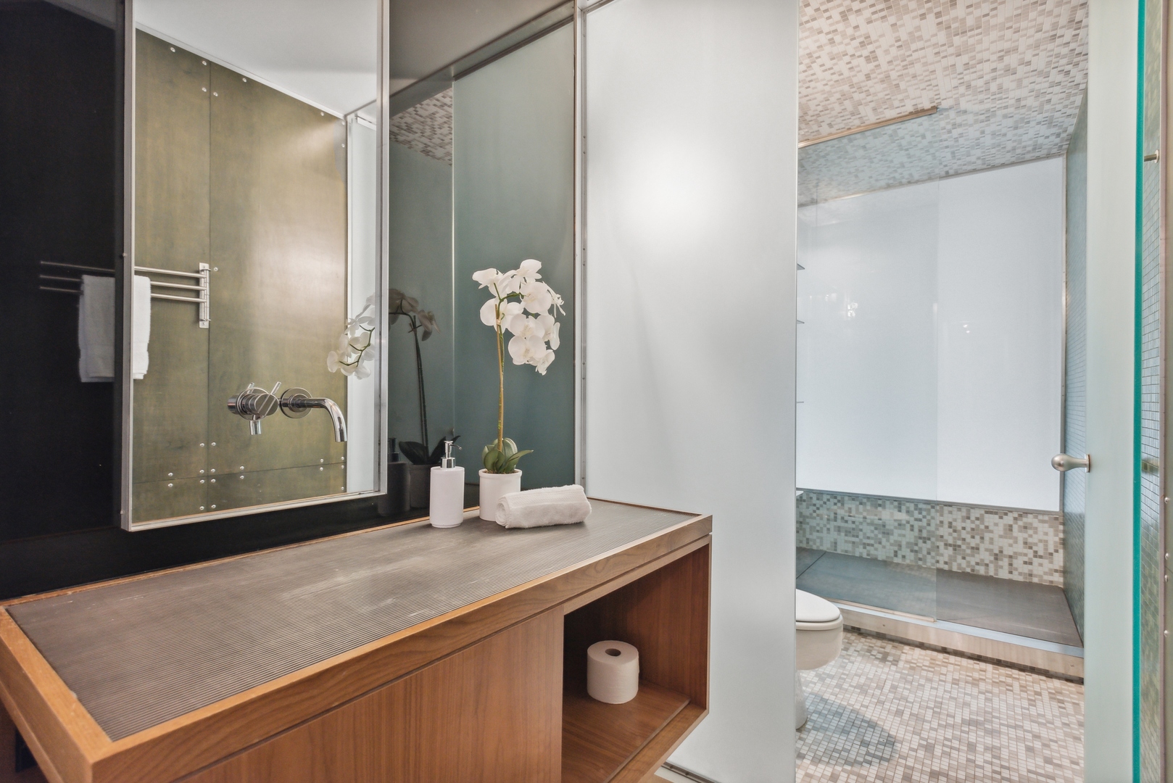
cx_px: 586
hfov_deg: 93.3
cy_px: 392
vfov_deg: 70.5
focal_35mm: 17
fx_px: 554
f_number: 8
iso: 2000
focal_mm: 17
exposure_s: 1/250
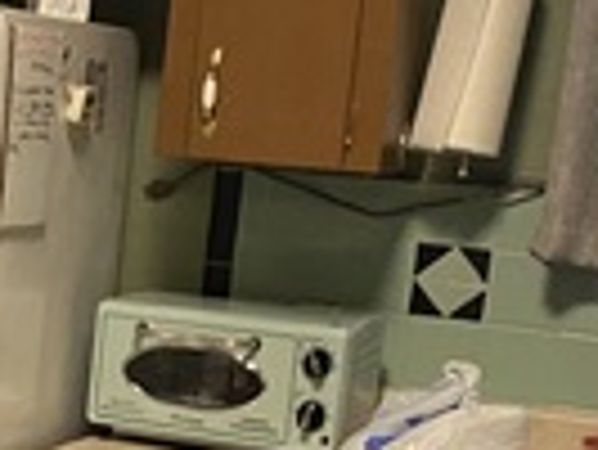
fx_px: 2161
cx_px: -189
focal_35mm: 125
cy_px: 468
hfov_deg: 15.0
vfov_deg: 11.7
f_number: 1.8
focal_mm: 4.25
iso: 250
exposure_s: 1/60
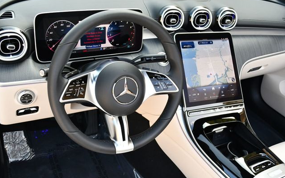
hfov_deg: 52.7
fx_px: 287
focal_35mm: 37
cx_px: 142
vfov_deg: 34.4
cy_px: 89
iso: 400
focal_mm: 18
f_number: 4
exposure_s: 1/250
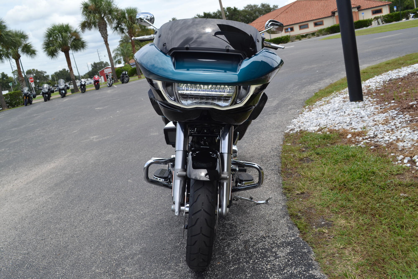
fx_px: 348
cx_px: 209
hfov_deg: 61.9
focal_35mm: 30
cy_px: 140
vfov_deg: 43.6
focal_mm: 20
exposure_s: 1/200
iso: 100
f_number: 7.1
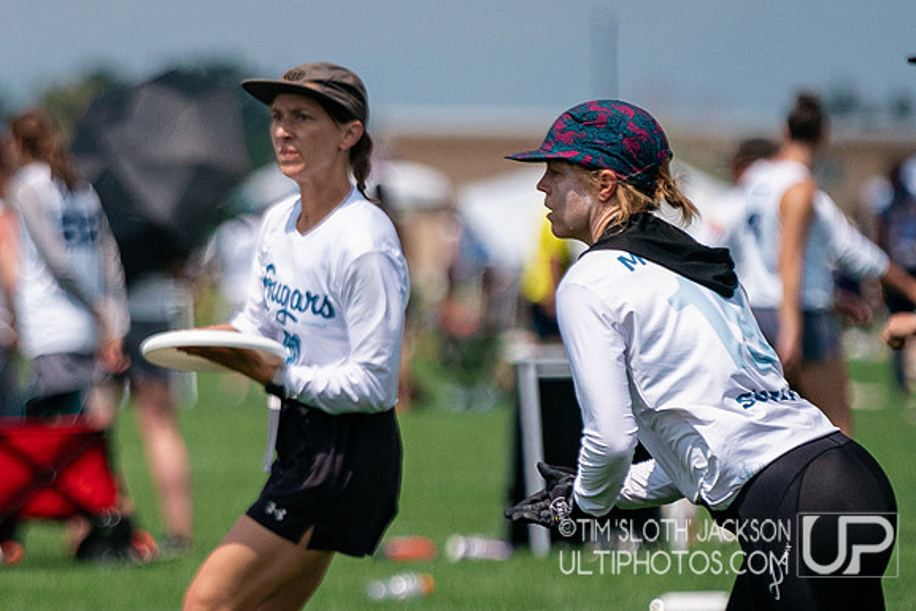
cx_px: 95
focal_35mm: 566
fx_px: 14404
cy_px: 440
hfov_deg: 3.6
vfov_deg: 2.4
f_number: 2.8
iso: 640
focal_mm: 200
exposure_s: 1/16000
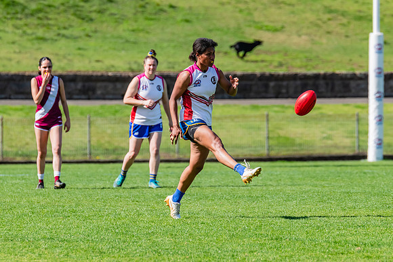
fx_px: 5968
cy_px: 127
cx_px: 192
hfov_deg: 3.8
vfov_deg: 2.5
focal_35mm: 547
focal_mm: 420
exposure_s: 1/1250
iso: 800
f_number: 8
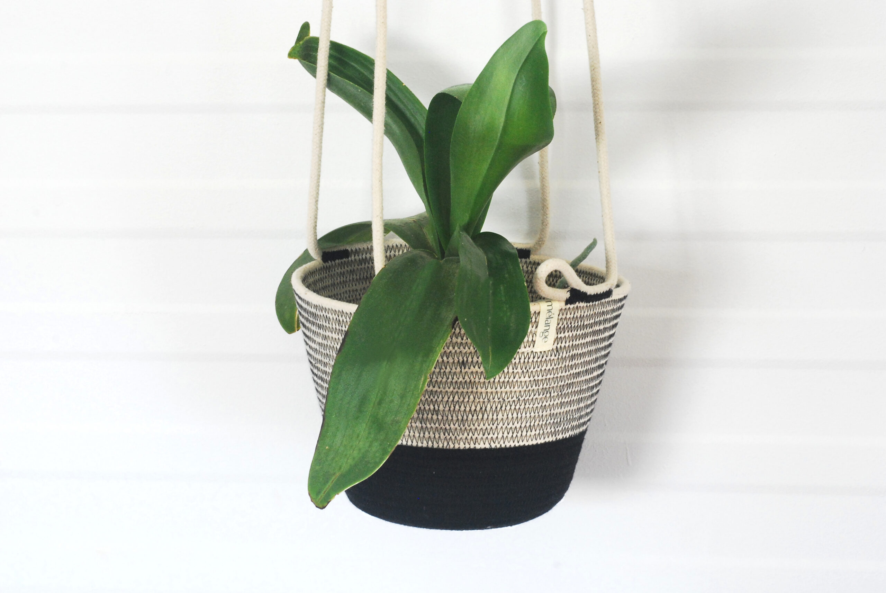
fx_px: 2217
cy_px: 296
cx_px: 443
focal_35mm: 90
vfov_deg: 15.2
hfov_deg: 22.6
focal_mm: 60
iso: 640
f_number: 14
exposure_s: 1/6
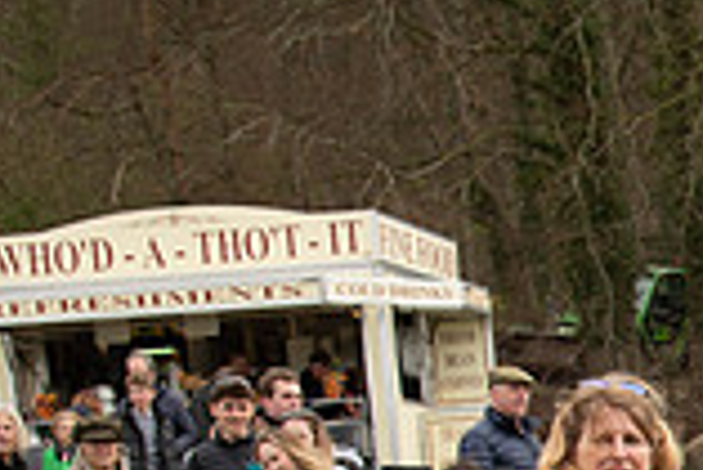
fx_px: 2521
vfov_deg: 10.2
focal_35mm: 129
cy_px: 756
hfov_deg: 14.5
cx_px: 1128
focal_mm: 35
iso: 200
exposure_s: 1/250
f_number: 5
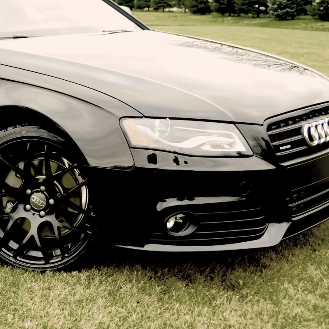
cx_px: 41
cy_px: 121
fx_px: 699
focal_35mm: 65
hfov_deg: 25.8
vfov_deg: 26.4
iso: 100
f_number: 3.8
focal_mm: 24
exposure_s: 1/20
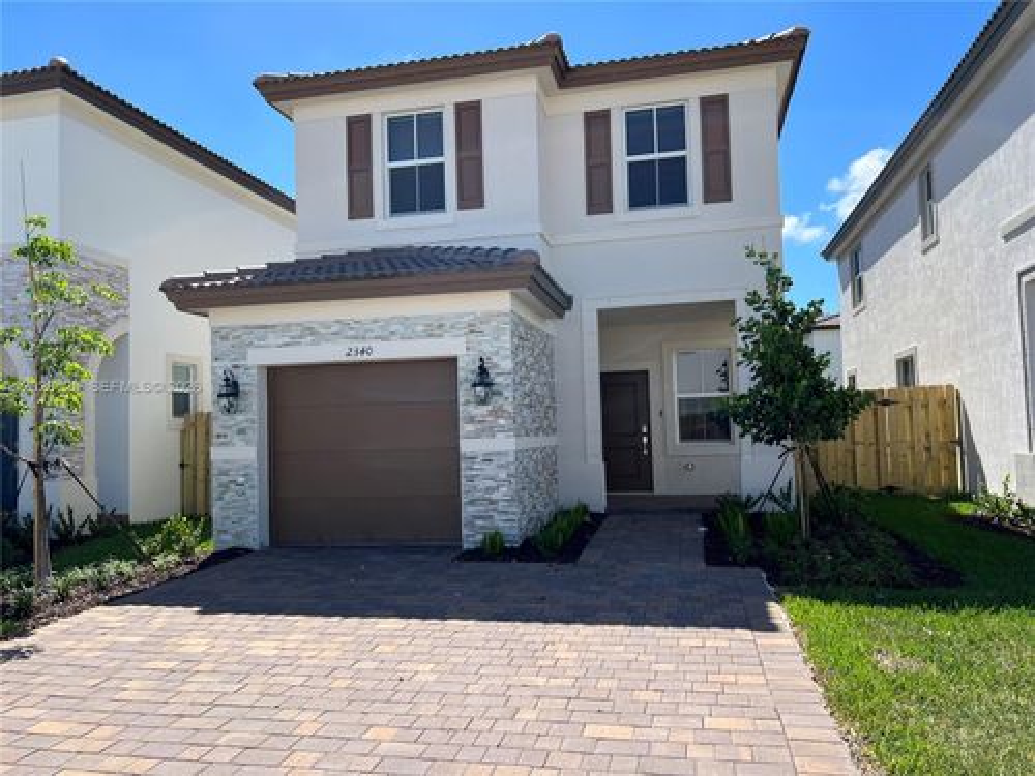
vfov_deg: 53.1
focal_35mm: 26
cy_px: 388
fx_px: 777
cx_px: 518
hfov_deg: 67.3
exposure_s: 1/3257
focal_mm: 5.7
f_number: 1.5
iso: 50
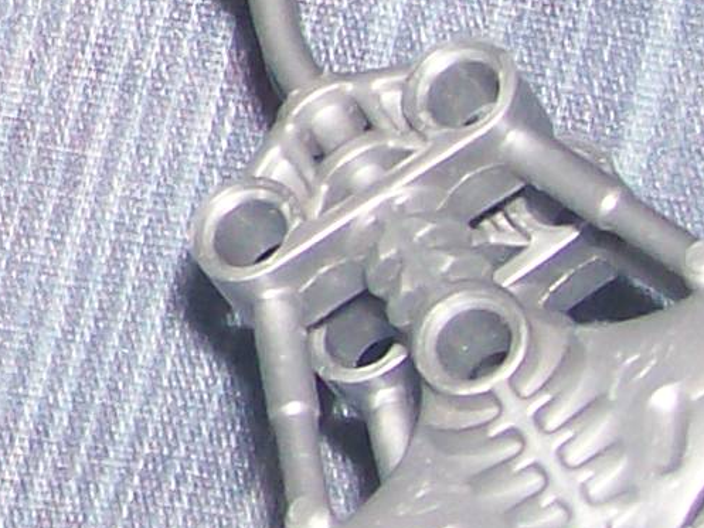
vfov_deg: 5.3
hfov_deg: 6.7
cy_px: -154
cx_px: -1105
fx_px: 5655
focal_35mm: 278
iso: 80
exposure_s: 1/73.1
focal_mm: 7.6
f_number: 3
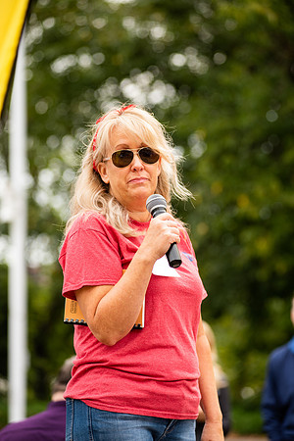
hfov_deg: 11.0
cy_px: 220
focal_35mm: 125
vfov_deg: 16.4
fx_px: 1531
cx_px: 147
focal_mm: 125
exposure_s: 1/400
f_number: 4
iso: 200
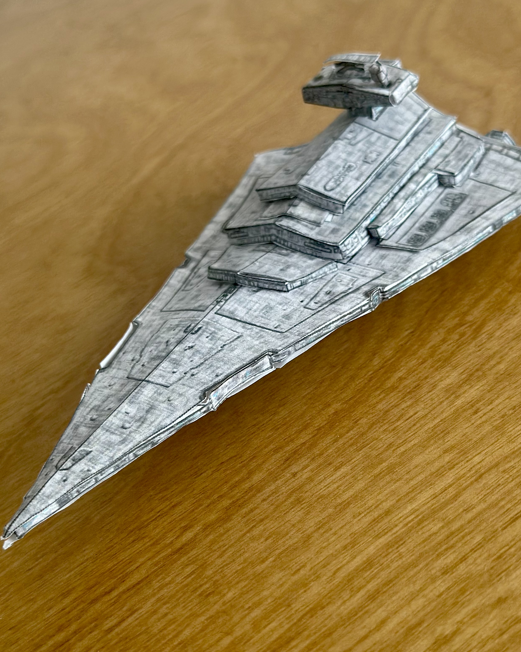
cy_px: 347
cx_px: 286
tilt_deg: -33.6
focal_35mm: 61
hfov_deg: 25.0
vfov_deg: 31.0
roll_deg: +21.7
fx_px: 1176
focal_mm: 6.86
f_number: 1.78
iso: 125
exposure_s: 1/121
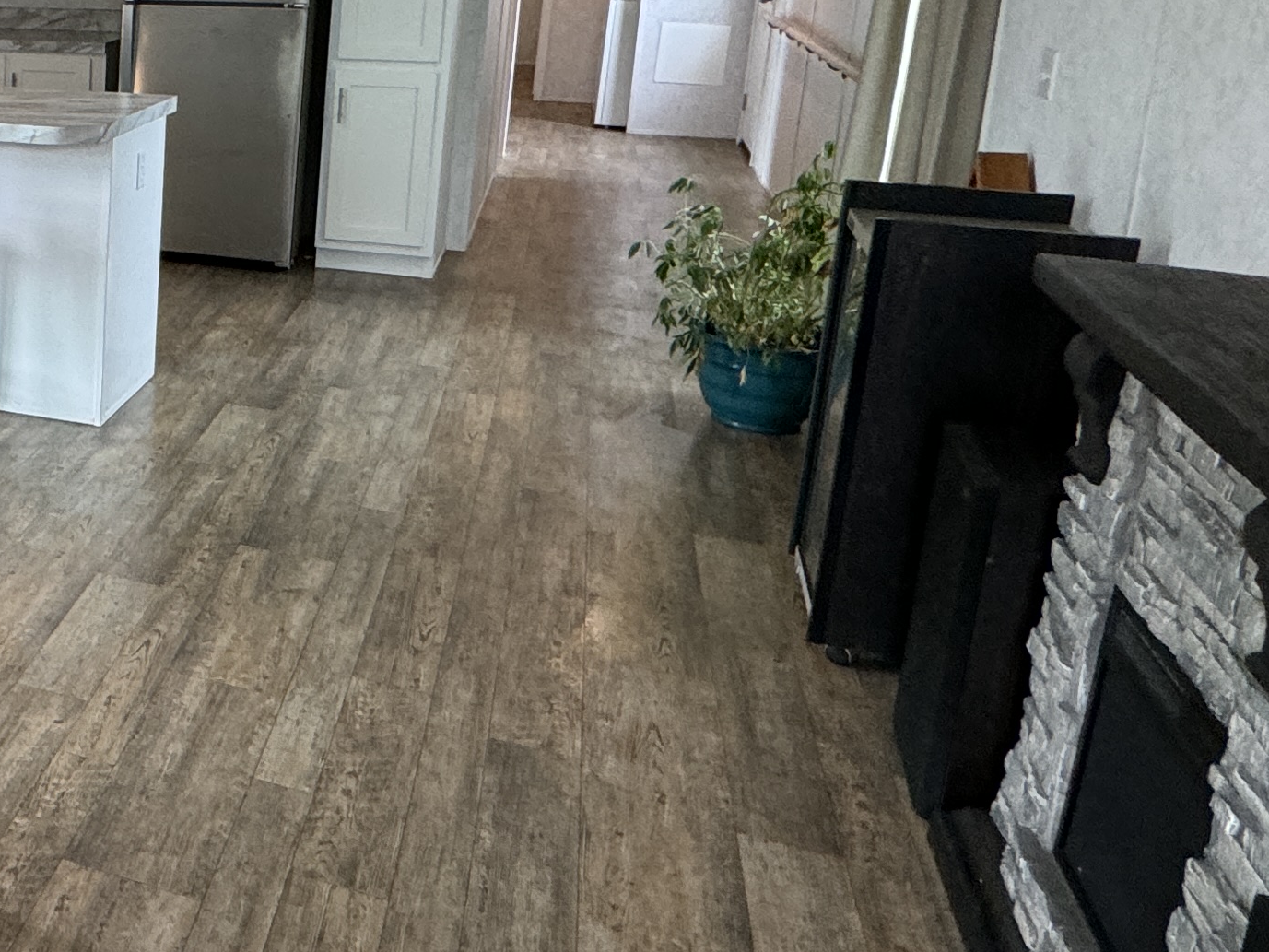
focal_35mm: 41
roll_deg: +0.5
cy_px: 240
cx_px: -224
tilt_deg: -13.5
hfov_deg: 36.3
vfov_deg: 34.4
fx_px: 1503
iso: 200
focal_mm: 2.22
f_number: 2.2
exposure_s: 1/120
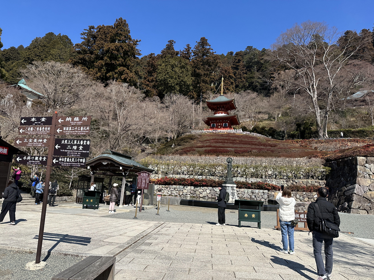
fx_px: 259
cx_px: 187
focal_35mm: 24
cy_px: 140
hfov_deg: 71.6
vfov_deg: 56.8
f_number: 1.78
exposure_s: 1/3861
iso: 80
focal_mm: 6.86
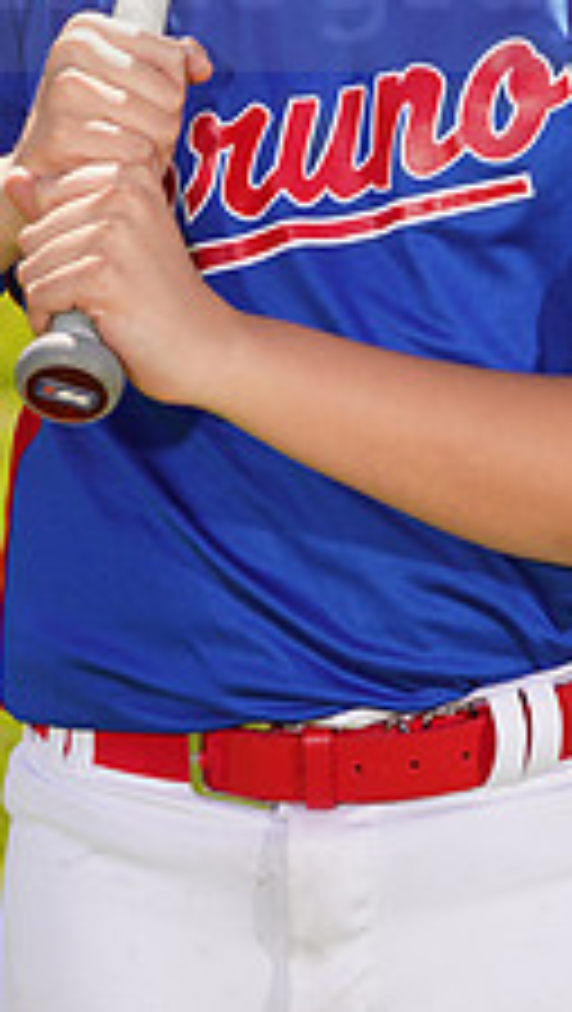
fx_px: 7261
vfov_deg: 7.9
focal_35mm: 270
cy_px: -72
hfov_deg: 4.5
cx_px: 223
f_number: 9
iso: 100
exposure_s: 1/160
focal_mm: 100
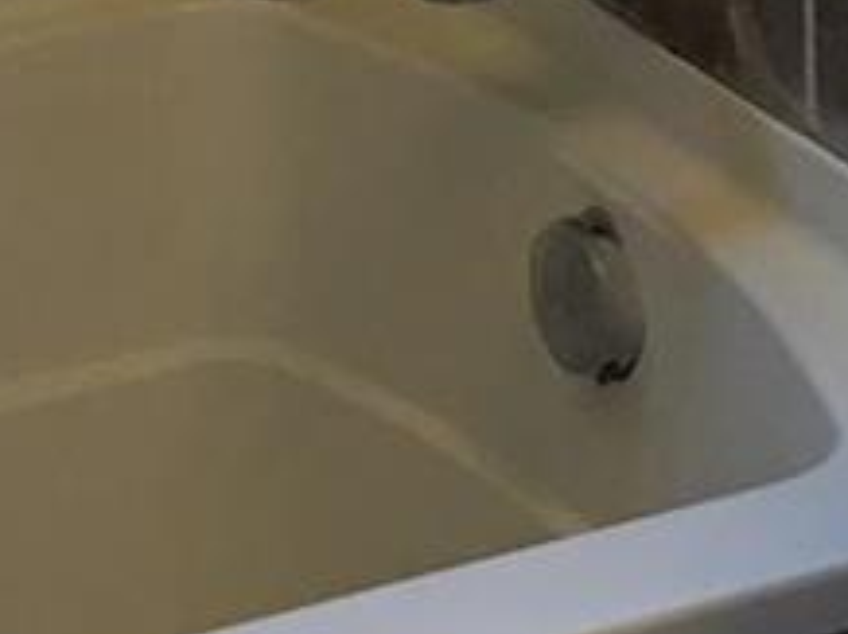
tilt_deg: -12.0
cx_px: 19
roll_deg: +3.8
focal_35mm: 213
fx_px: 5212
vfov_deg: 6.8
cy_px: -580
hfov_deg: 9.2
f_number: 2.2
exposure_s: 1/15
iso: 32
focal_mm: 4.15
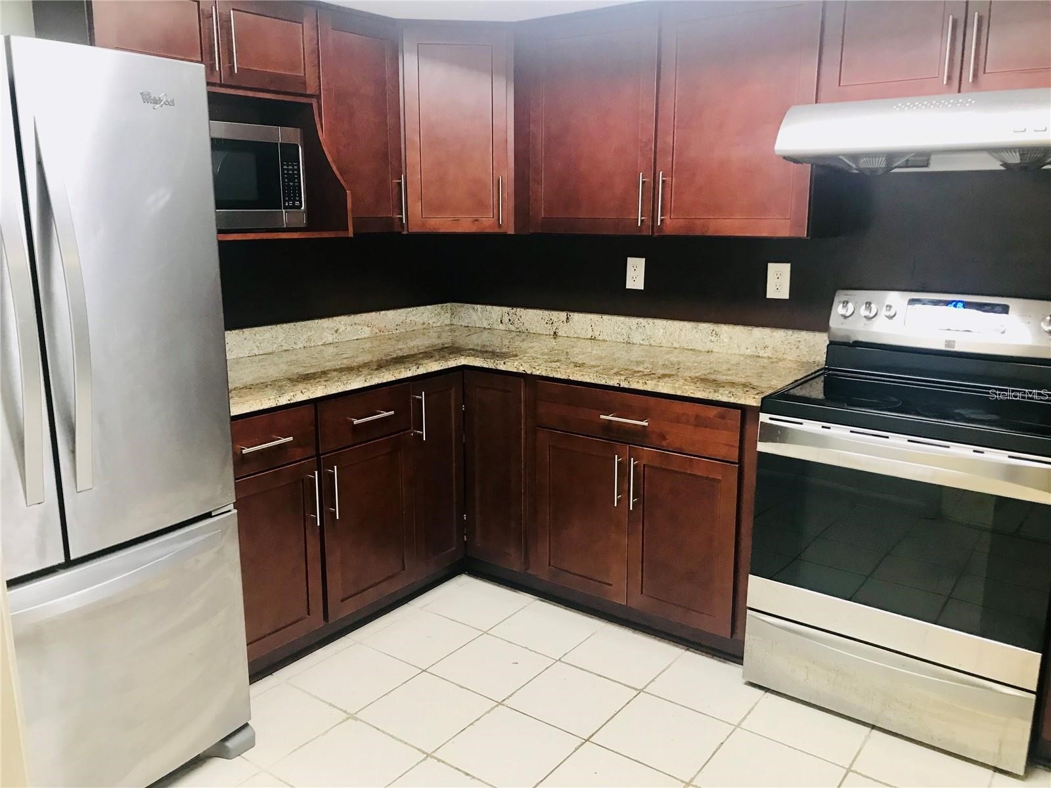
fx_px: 850
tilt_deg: -12.3
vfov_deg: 49.7
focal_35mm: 28
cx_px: 526
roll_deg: +0.5
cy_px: 394
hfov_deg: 63.4
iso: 40
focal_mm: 3.99
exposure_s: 1/17
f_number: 1.8
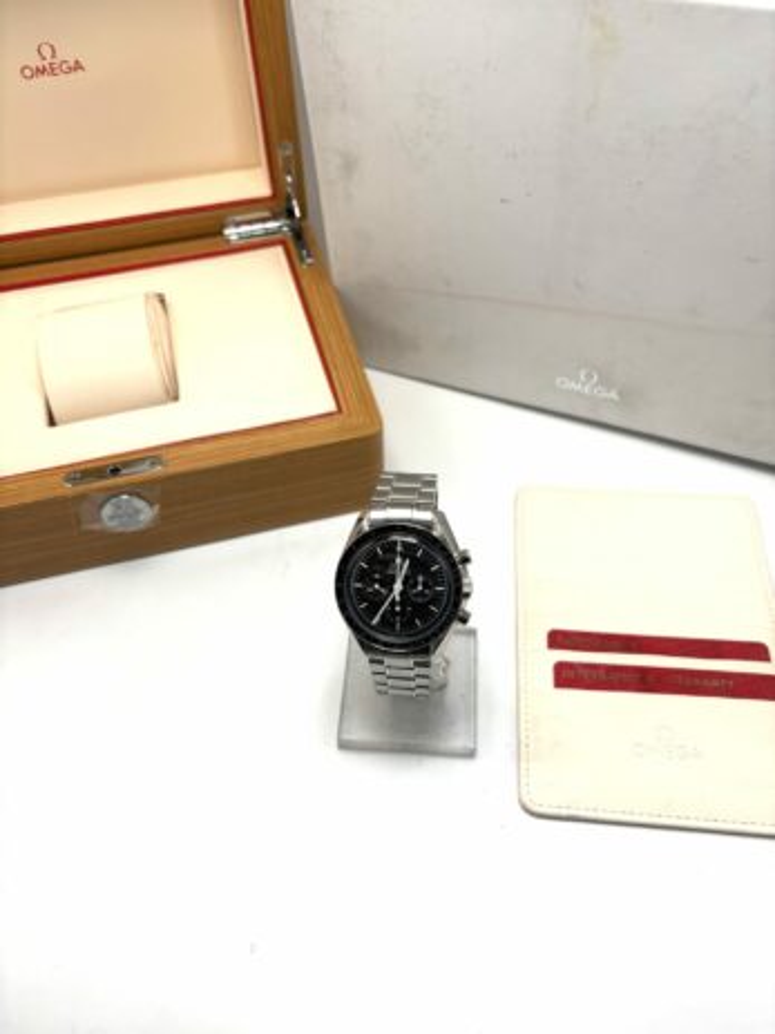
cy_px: 517
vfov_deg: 67.3
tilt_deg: -48.6
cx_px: 388
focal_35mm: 26
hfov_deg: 53.0
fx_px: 776
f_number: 1.6
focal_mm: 5.96
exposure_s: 1/100
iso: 50
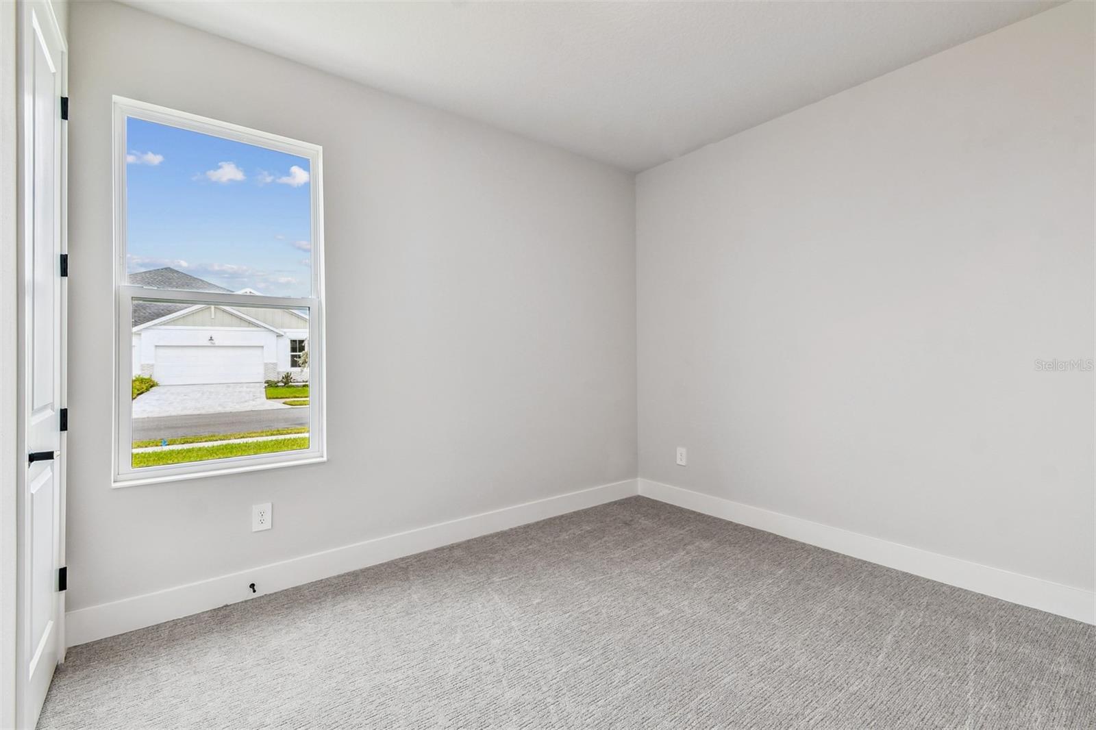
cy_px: 365
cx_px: 548
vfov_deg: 77.3
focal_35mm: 15
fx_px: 457
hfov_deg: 100.4
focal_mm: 10
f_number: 7.1
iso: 100
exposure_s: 1/10
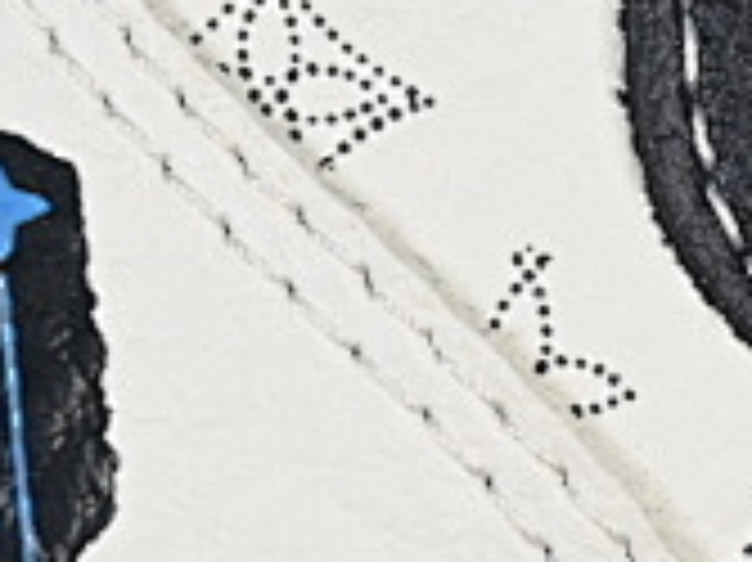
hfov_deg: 4.2
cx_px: 1121
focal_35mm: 466
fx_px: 10116
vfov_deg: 3.2
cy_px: 157
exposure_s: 1/80
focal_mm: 50
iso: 160
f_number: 7.1
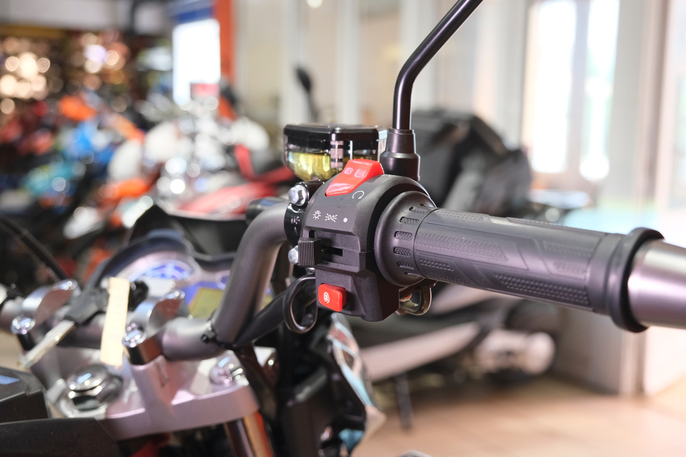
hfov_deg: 44.5
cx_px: 343
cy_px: 228
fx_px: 838
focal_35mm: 44
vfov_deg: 30.5
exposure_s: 1/100
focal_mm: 29.2
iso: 1600
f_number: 4
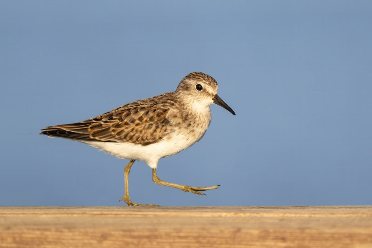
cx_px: 186
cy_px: 124
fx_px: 2893
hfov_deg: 7.4
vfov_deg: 4.9
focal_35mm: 280
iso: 1600
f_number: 6.3
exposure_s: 1/3200
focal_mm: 280
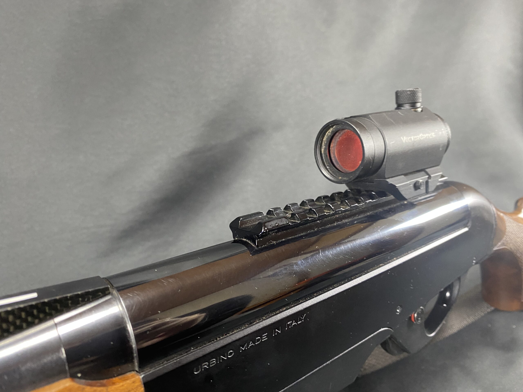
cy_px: 196
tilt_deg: -14.5
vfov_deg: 53.1
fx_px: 393
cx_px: 262
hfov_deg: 67.3
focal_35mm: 26
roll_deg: -0.4
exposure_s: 1/60
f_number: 1.8
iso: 320
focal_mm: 4.25
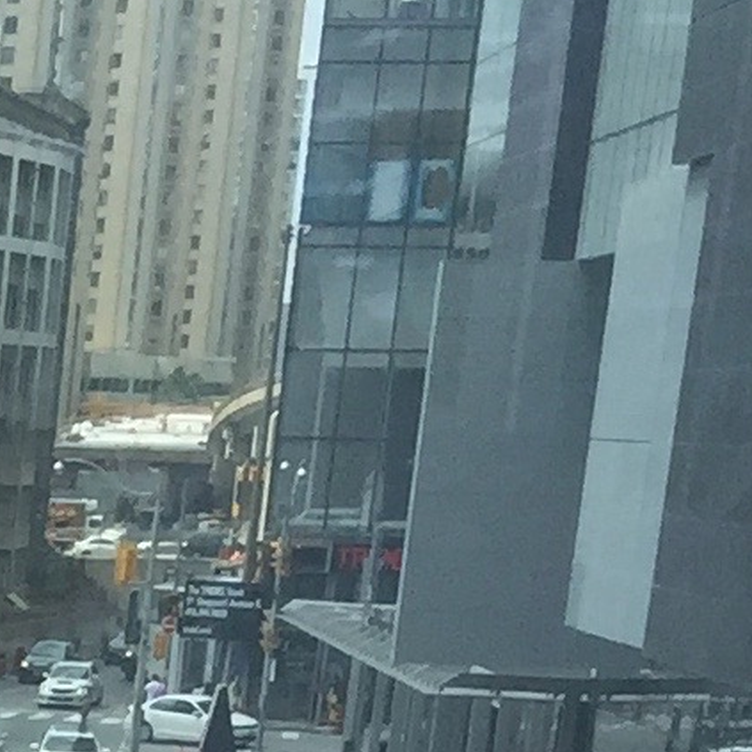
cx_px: -1035
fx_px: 4866
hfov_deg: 8.2
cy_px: 2494
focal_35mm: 198
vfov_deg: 7.4
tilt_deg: -23.0
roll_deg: -0.7
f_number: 2.2
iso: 32
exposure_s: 1/791
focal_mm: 4.15
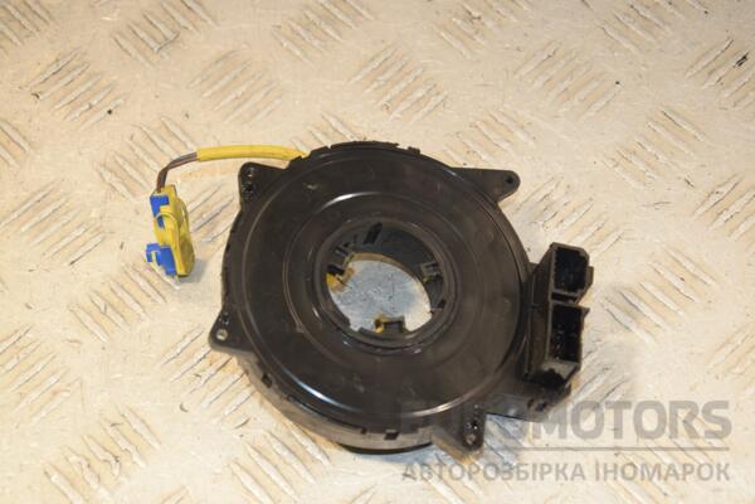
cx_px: 378
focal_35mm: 87
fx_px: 1824
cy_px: 252
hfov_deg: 23.4
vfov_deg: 15.7
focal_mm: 58
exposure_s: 1/200
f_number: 7.1
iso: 800
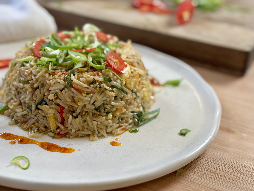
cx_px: 111
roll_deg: -2.0
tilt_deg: -30.5
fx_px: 411
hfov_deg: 34.3
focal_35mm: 56
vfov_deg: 26.1
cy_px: 98
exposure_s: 1/100
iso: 50
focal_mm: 6.76
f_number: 1.78
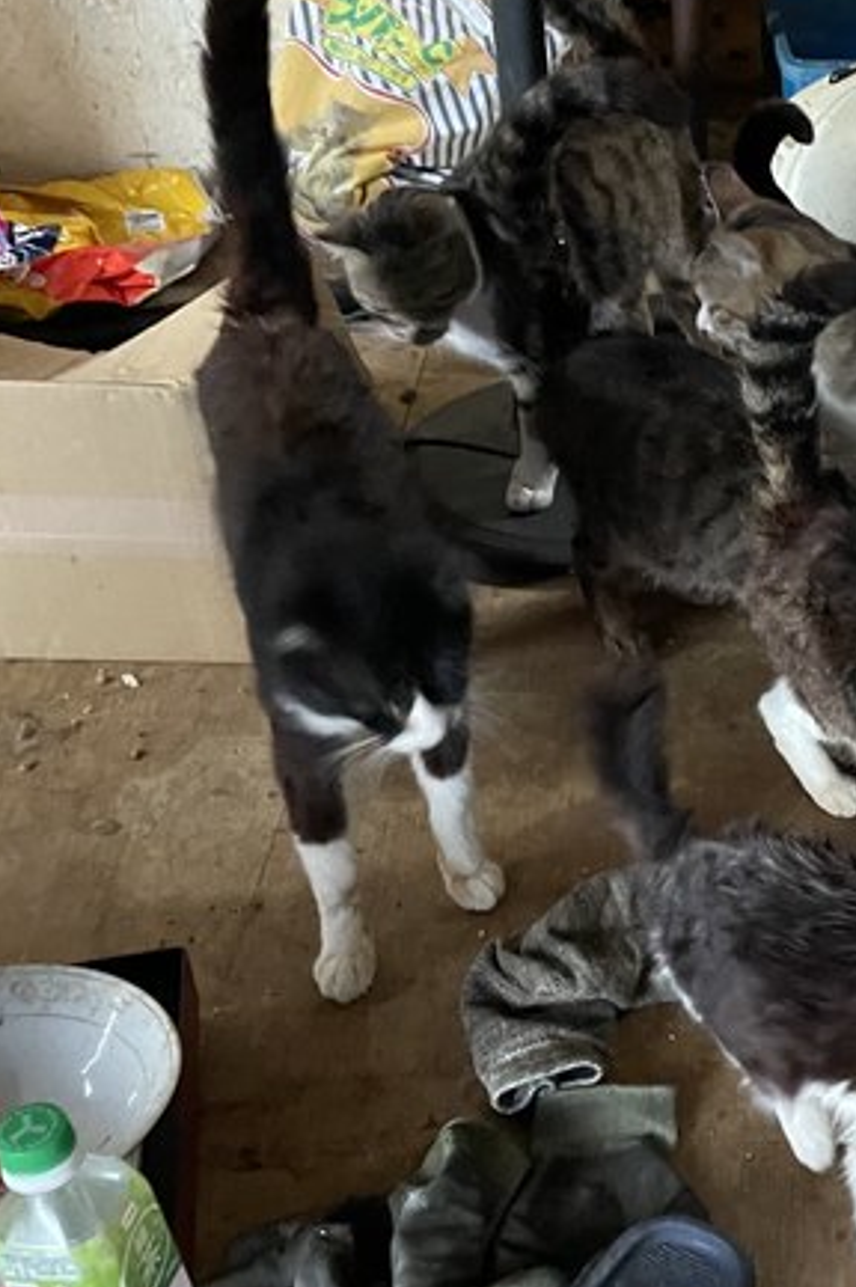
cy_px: 704
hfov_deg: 24.5
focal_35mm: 50
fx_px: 1786
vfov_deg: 39.6
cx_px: 1022
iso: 640
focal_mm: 4.2
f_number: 1.6
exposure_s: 1/25
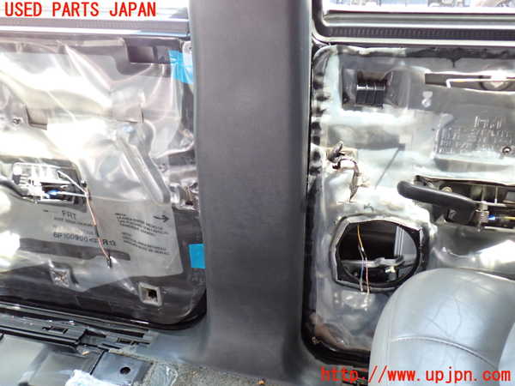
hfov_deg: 56.8
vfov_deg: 44.2
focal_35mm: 32
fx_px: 476
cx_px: 258
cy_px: 193
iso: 400
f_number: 2.4
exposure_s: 1/30
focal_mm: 5.79
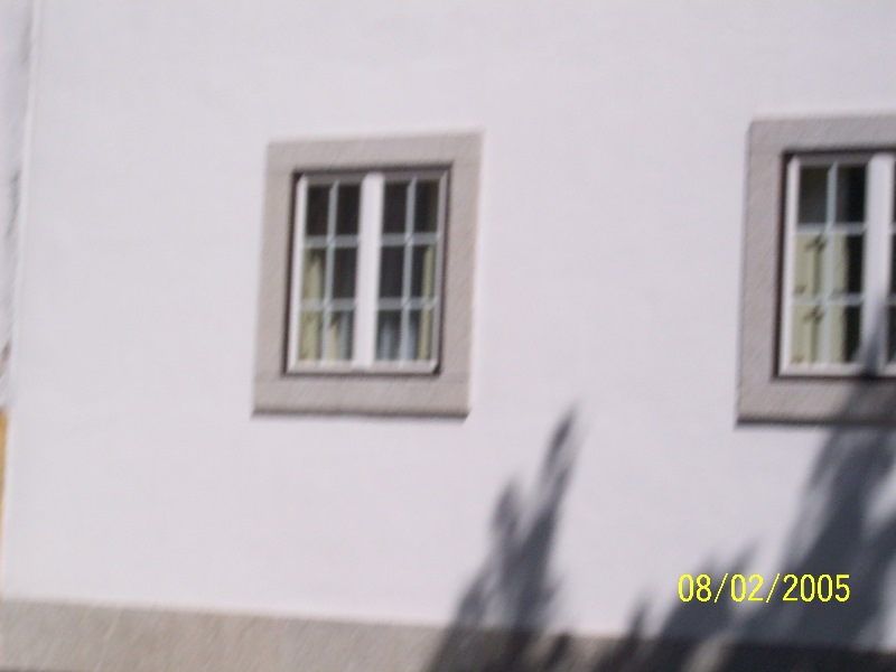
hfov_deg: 17.3
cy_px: 336
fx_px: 2951
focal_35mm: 114
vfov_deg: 13.0
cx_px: 448
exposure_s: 1/700
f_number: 8
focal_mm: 24
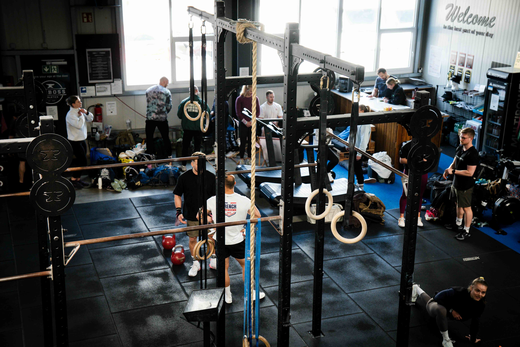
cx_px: 260
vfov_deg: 28.1
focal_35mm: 48
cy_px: 174
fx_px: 693
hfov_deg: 41.1
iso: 1000
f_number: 3.5
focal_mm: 32
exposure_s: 1/125
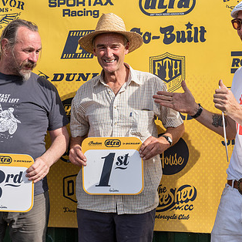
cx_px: 129
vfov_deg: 19.1
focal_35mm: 91
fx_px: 720
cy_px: 138
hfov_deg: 19.1
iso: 200
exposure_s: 1/400
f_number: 5.6
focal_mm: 58
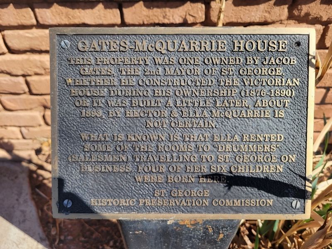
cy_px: 124
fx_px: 249
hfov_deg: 67.3
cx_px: 166
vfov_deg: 53.1
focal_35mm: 26
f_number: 1.8
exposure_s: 1/1350
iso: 40
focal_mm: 5.4
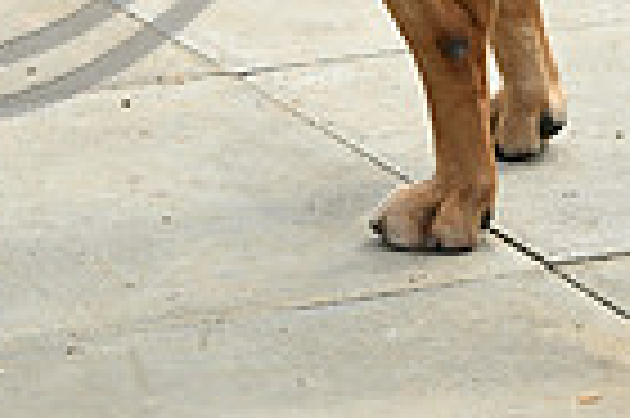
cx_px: -166
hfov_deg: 4.3
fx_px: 8425
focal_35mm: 482
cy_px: -389
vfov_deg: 2.8
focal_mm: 116
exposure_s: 1/1000
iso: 200
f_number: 4.5
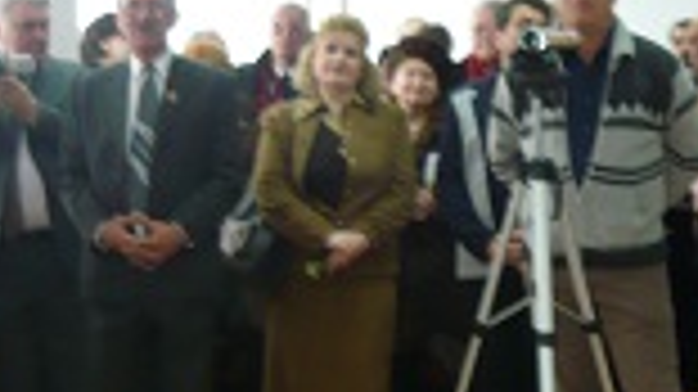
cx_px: 739
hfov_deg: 21.5
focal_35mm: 95
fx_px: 1757
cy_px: 270
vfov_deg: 12.7
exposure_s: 1/30
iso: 160
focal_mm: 5.5
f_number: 2.8
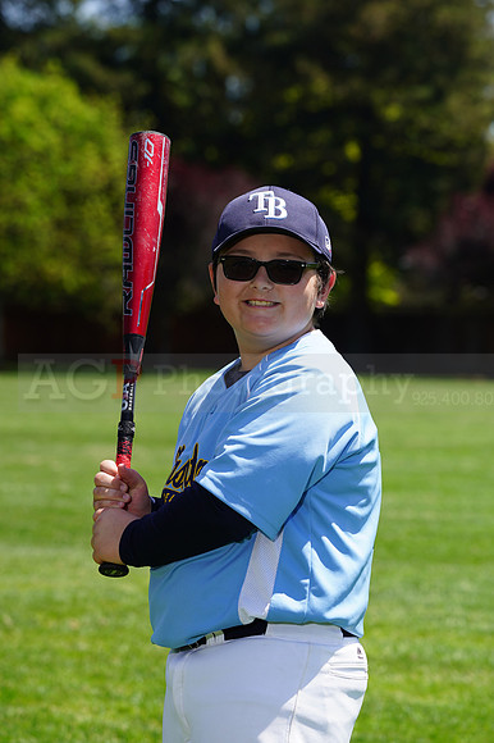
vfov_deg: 10.4
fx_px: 4080
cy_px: 372
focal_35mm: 198
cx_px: 247
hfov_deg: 6.9
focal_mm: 198
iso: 100
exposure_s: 1/160
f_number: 9
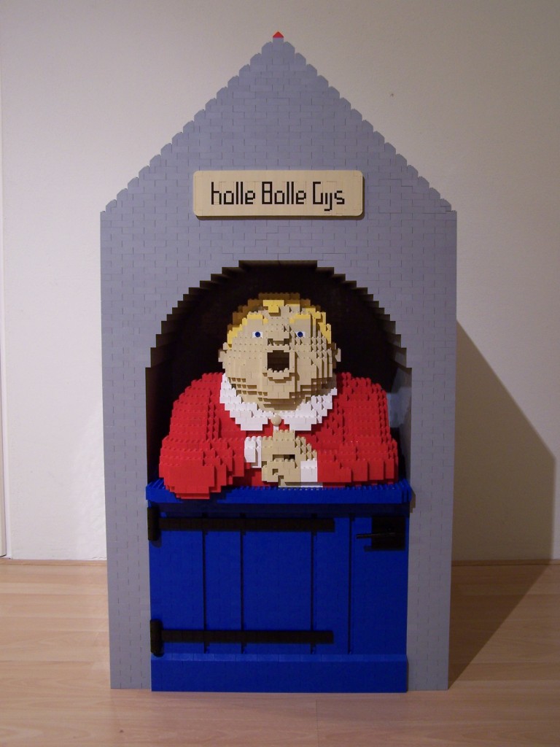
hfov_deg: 37.7
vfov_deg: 49.0
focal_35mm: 38
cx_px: 280
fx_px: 820
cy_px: 374
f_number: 2.8
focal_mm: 6.3
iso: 80
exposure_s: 1/2
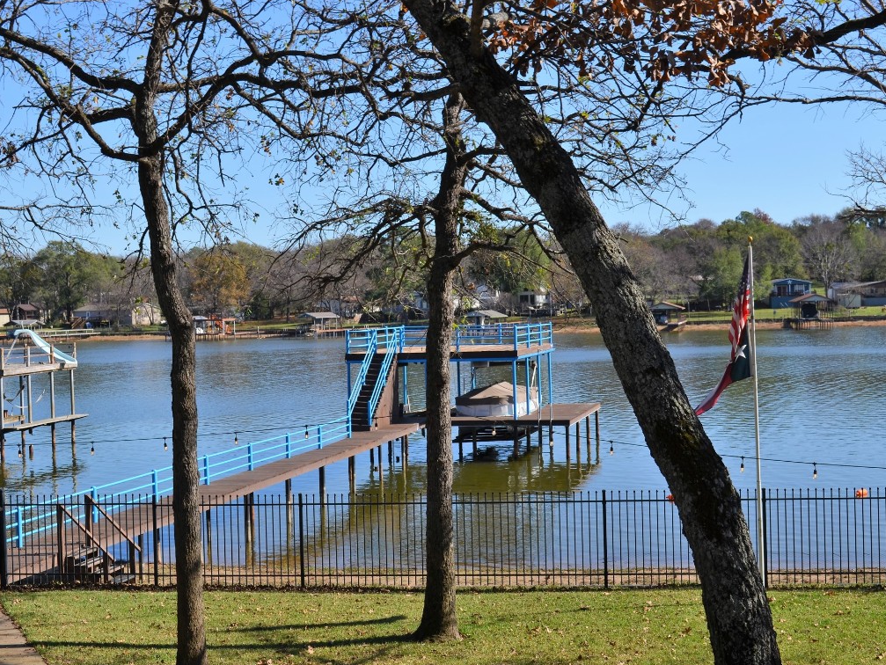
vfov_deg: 27.5
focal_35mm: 53
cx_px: 467
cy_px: 331
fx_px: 1357
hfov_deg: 36.1
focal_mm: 32
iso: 100
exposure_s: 1/250
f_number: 8
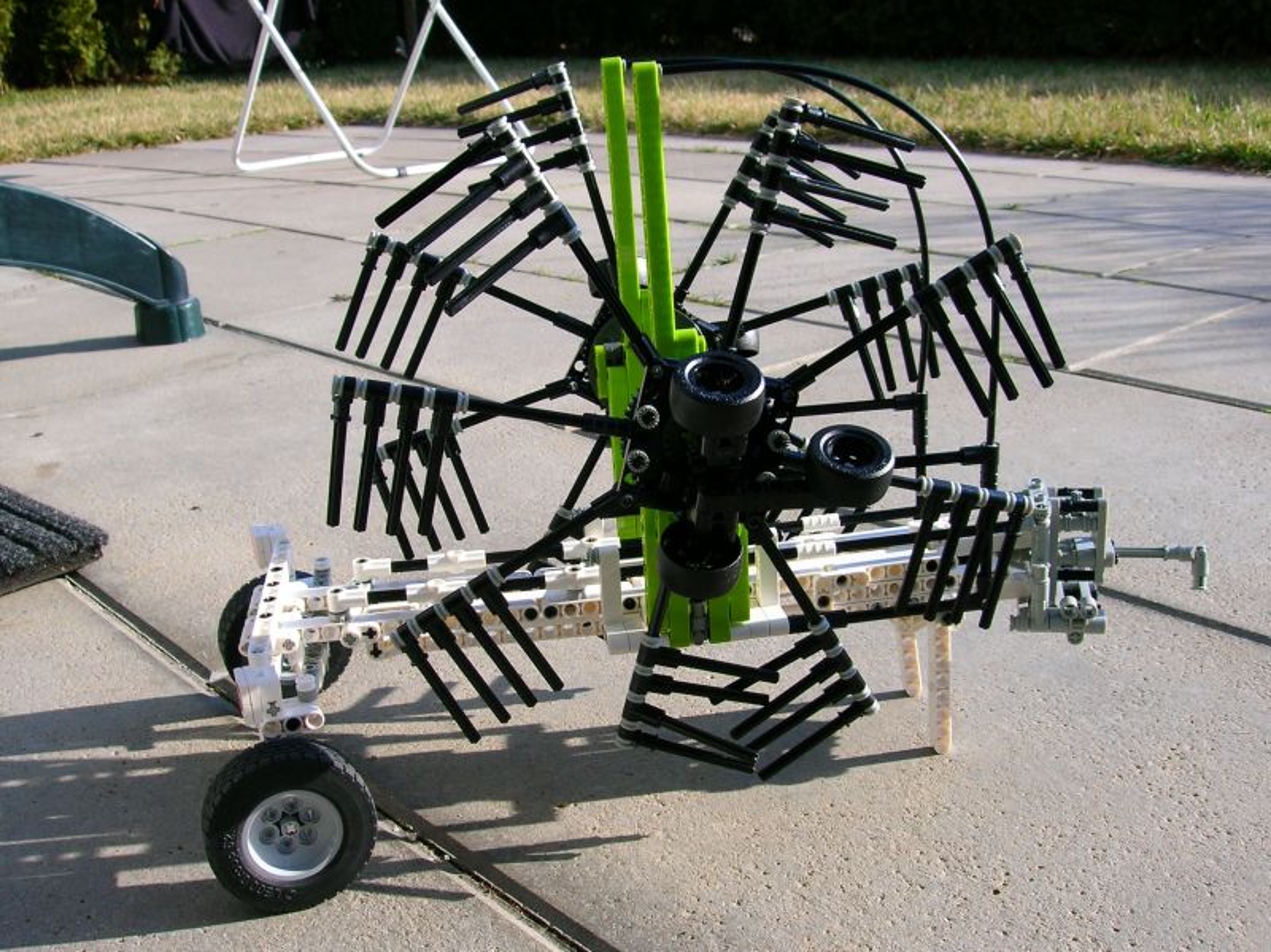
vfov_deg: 39.6
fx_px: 1321
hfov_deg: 51.4
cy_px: 476
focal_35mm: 36
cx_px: 636
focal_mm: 6
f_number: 4.9
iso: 50
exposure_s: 1/161
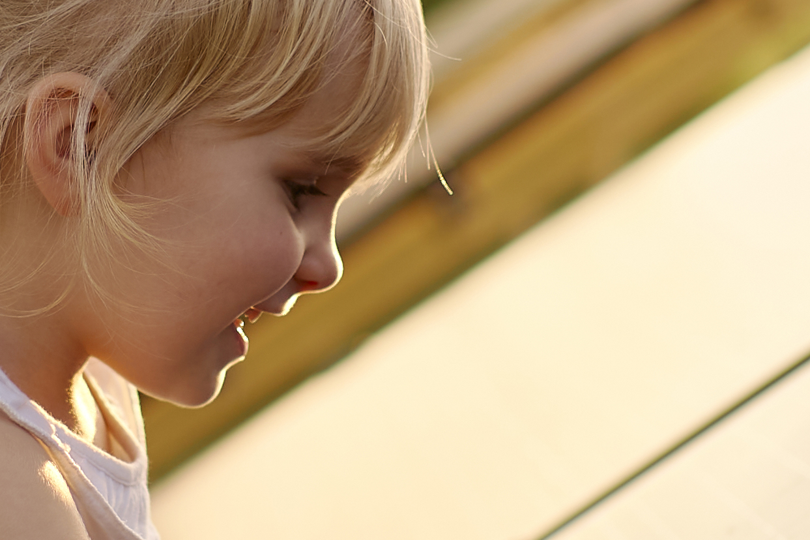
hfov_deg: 12.1
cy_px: 121
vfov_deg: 8.1
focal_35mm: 169
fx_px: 3801
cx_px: 198
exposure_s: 1/800
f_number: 1.8
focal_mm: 35
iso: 100
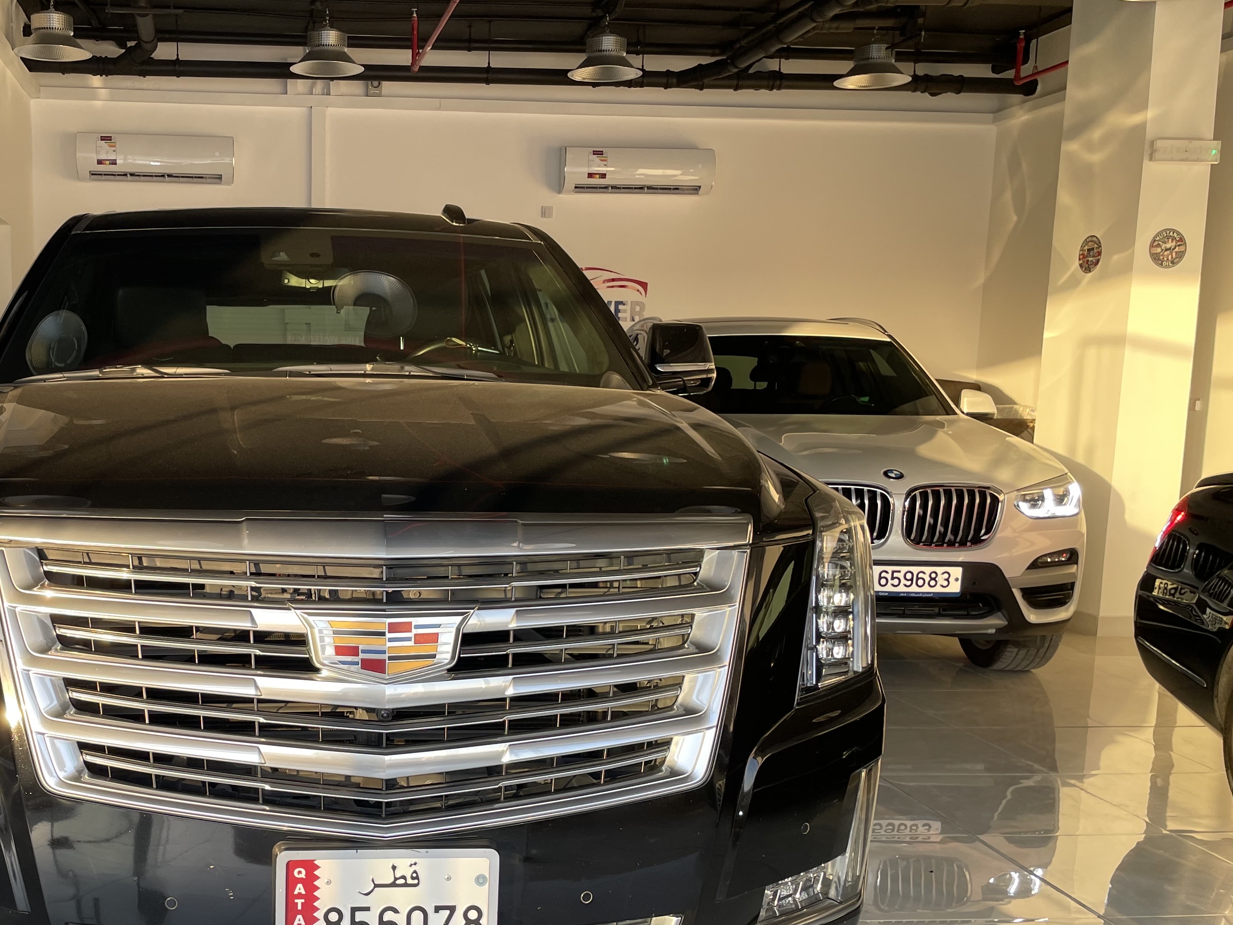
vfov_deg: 37.4
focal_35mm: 38
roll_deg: -0.6
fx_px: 1353
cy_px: 591
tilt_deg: -8.9
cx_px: 338
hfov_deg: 47.5
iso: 32
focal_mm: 4.2
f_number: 1.6
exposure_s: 1/121
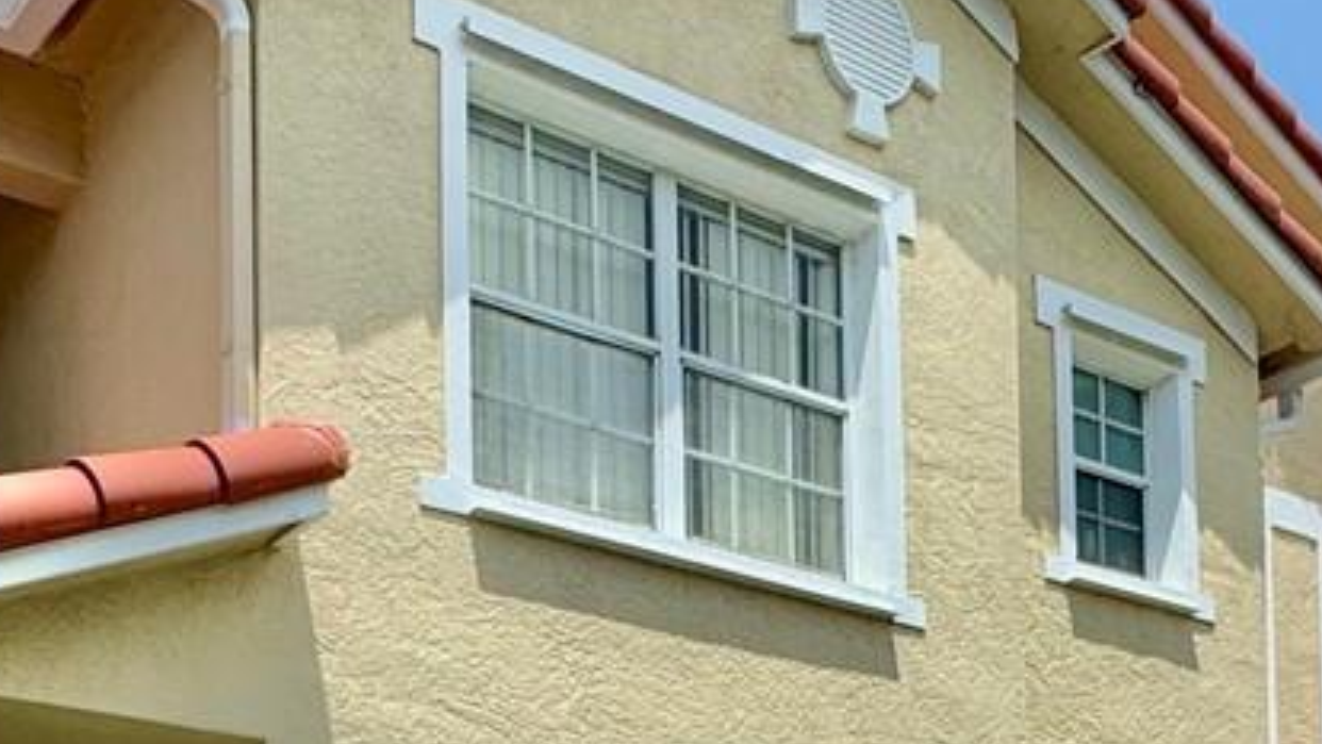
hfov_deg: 35.4
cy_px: 1220
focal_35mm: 59
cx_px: 565
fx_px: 2068
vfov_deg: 17.6
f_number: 2.2
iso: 50
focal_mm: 2.22
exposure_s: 1/2770
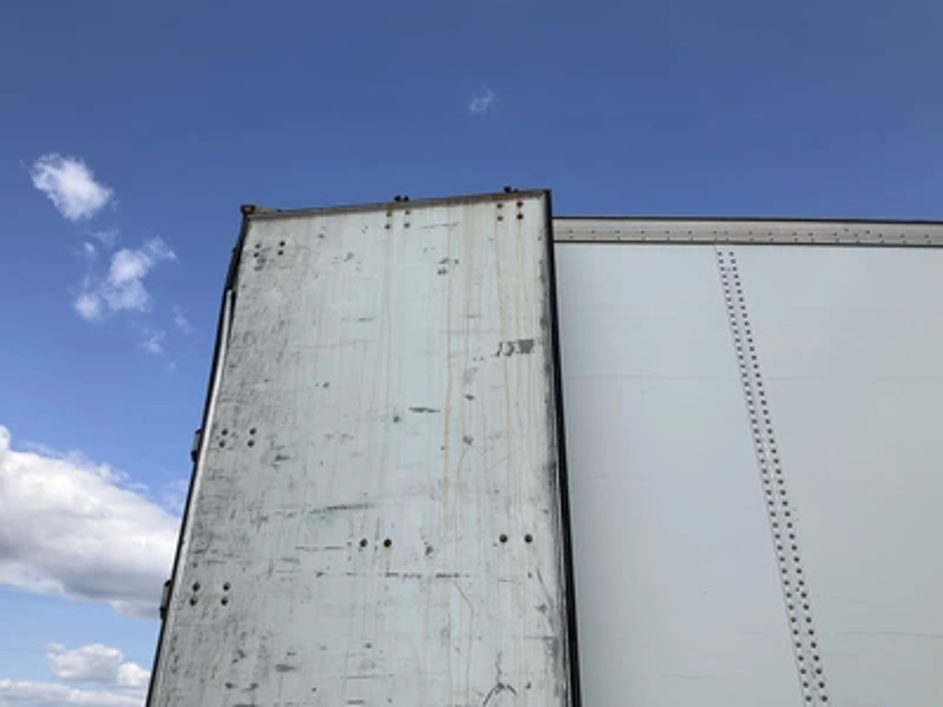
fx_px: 790
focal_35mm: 29
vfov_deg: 48.2
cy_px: 354
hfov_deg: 61.7
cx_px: 472
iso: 25
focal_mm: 3
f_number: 1.8
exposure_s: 1/2320
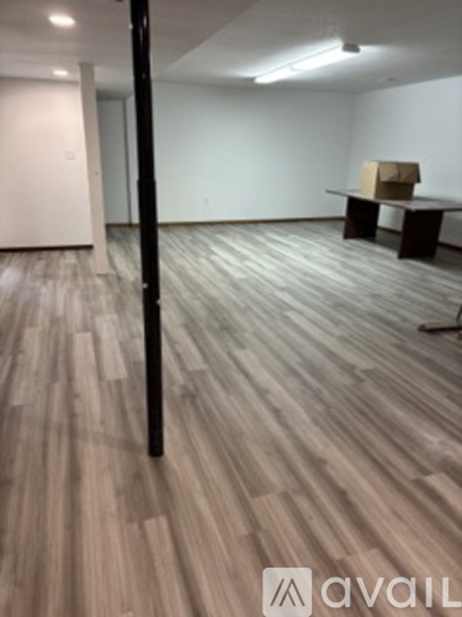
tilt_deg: -20.0
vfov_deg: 67.3
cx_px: 231
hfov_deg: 53.1
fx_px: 463
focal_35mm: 26
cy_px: 308
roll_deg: -1.8
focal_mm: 5.96
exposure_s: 1/60
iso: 125
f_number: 1.6
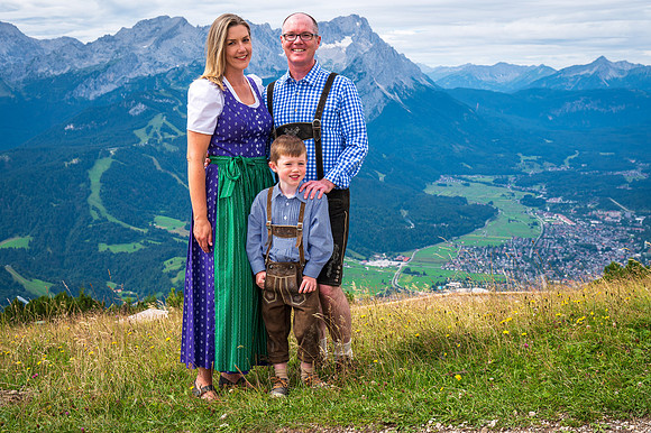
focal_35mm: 45
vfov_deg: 29.9
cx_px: 326
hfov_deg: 43.8
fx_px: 810
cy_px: 216
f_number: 9
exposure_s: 1/250
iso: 100
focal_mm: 43
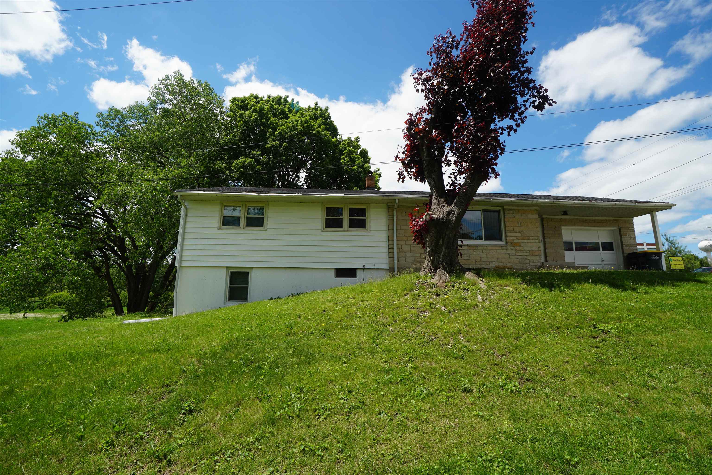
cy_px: 238
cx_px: 356
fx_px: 297
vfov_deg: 77.3
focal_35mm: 15
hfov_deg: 100.4
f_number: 11
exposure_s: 1/125
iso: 100
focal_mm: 10
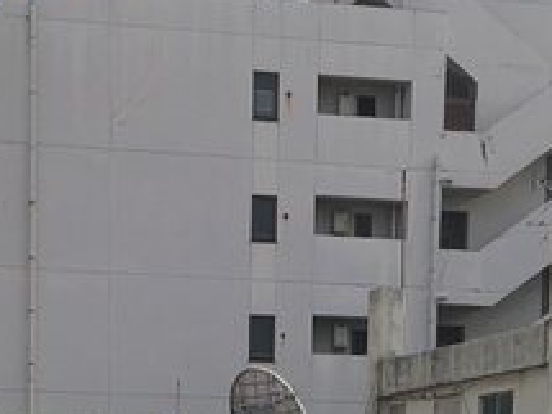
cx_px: 190
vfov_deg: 9.8
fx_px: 2199
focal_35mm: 138
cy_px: 879
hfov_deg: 14.3
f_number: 2.2
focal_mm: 4.15
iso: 25
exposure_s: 1/1202
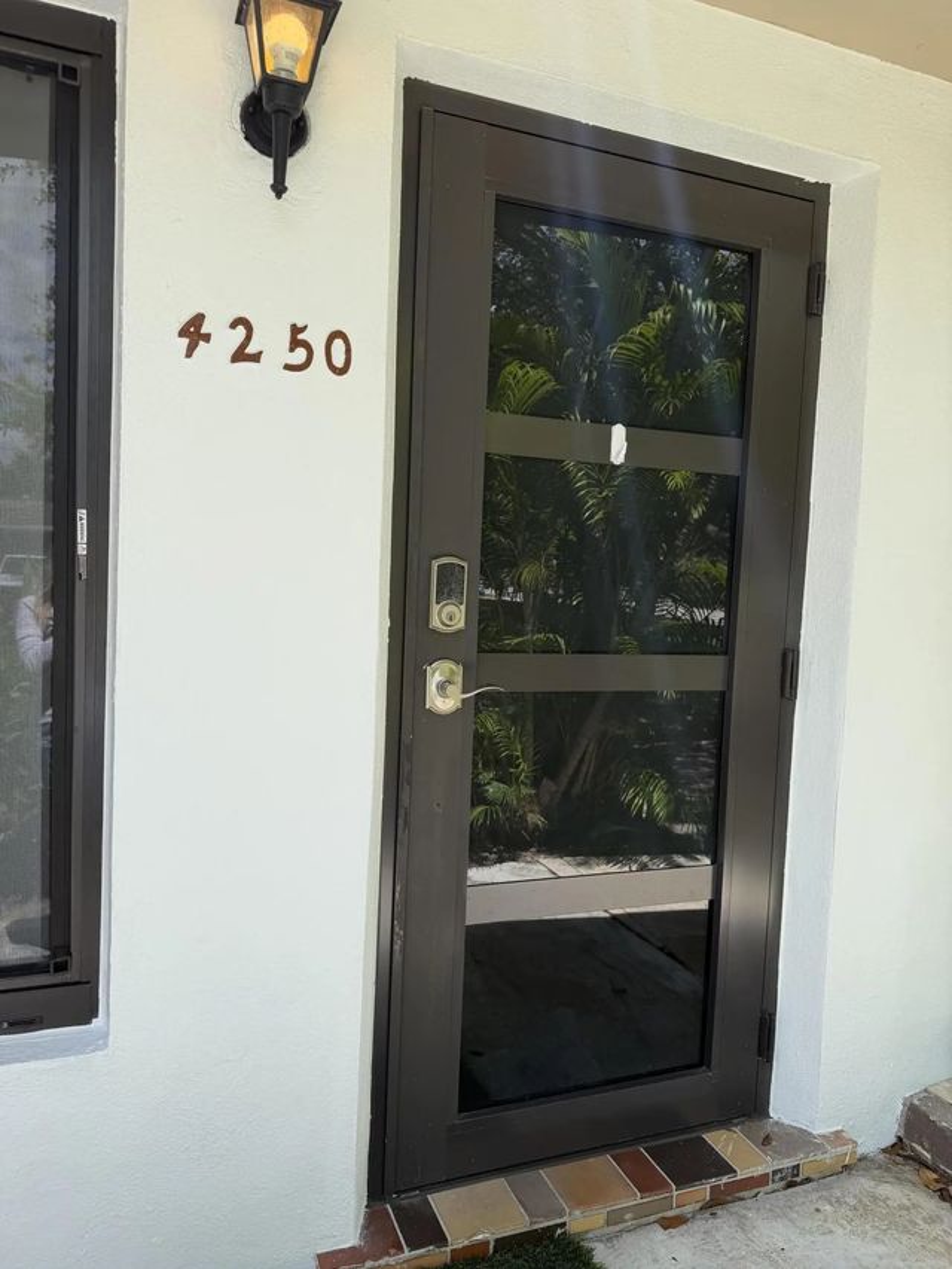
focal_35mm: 24
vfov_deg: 71.6
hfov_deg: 56.8
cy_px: 634
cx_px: 476
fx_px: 880
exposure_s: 1/943
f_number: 1.78
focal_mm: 6.76
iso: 80
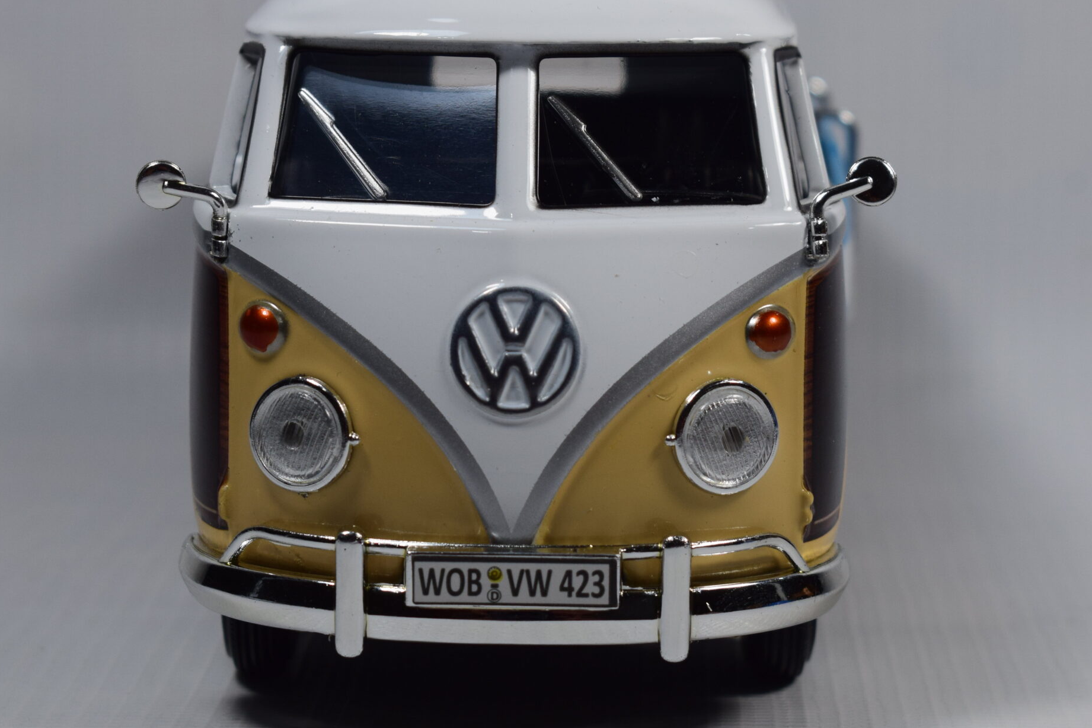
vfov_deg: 11.9
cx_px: 535
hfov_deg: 17.8
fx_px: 3479
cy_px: 272
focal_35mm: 115
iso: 400
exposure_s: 1/125
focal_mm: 55
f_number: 9
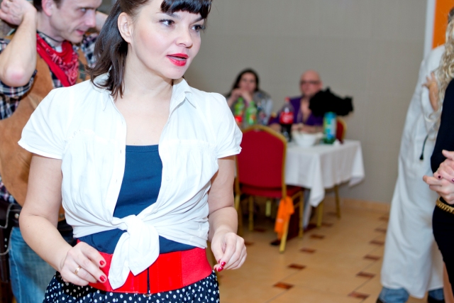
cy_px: 152
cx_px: 187
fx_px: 706
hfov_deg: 35.5
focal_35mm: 56
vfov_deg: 24.2
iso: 320
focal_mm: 35
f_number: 2.8
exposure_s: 1/320
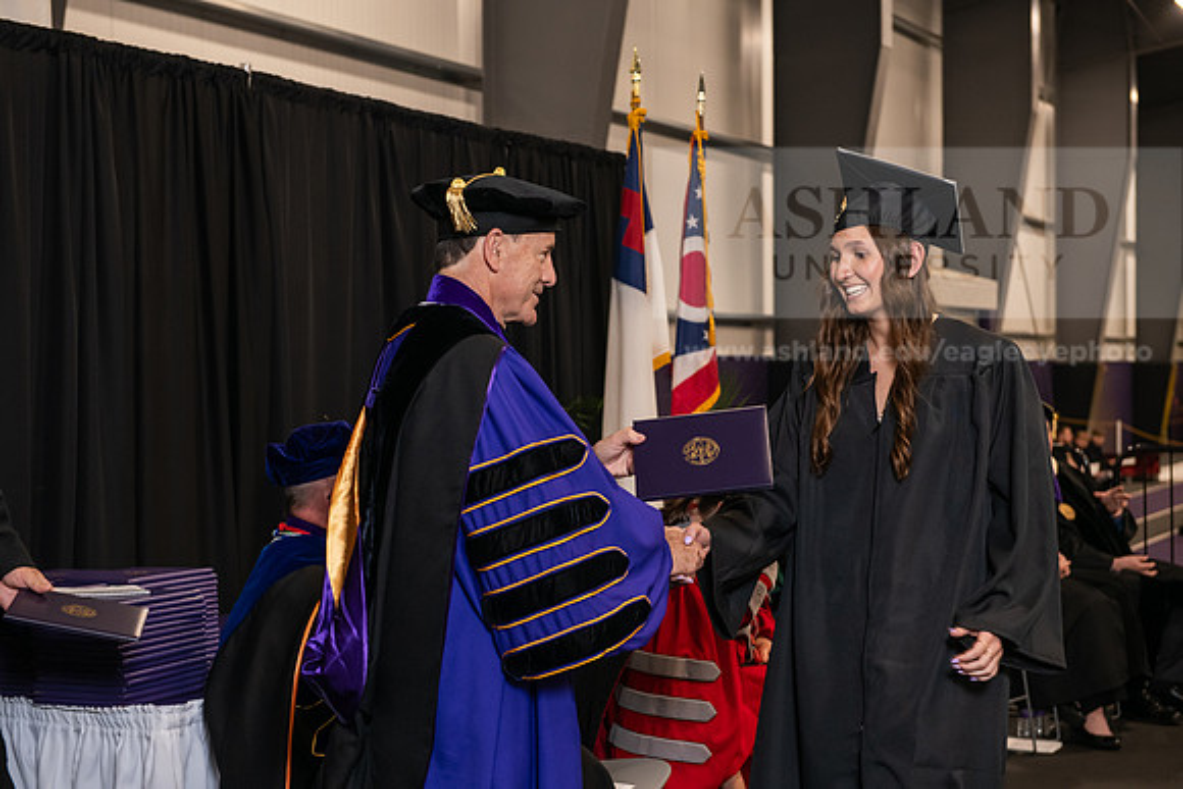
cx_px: 592
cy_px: 394
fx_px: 2038
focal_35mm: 62
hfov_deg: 32.4
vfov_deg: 21.9
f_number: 5
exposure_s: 1/125
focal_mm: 62
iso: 1600
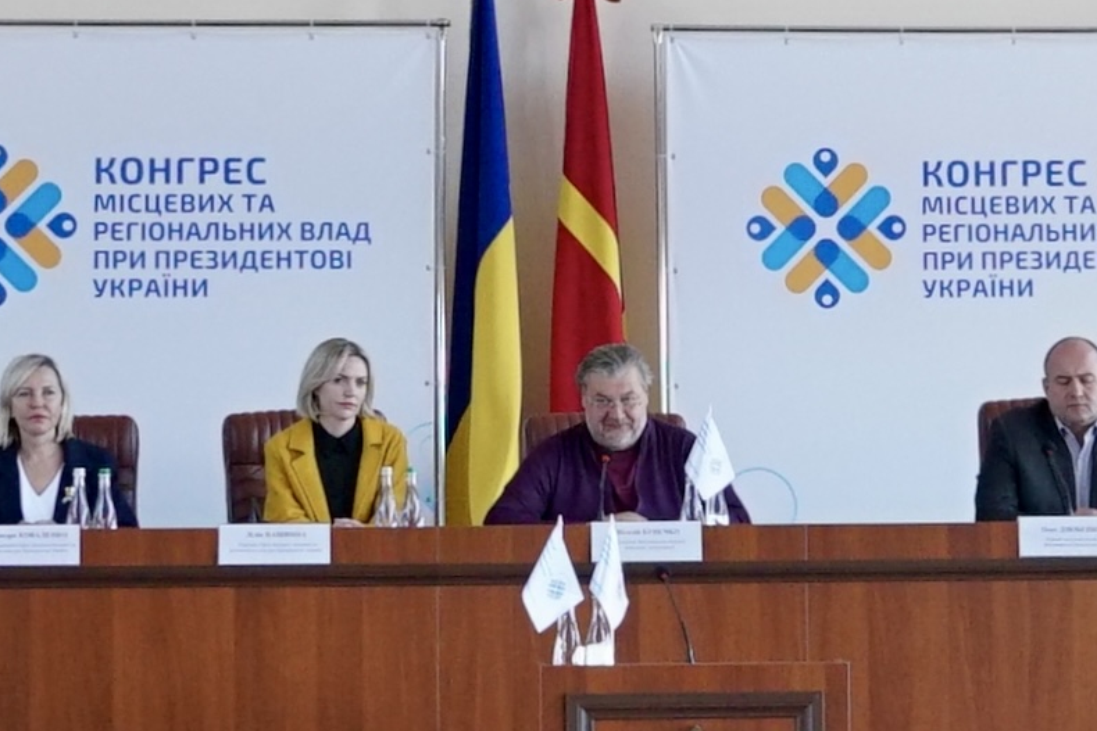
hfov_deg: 16.5
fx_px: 3779
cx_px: 697
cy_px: 312
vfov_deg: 11.1
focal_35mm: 124
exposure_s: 1/250
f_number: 4
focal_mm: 24
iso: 2000
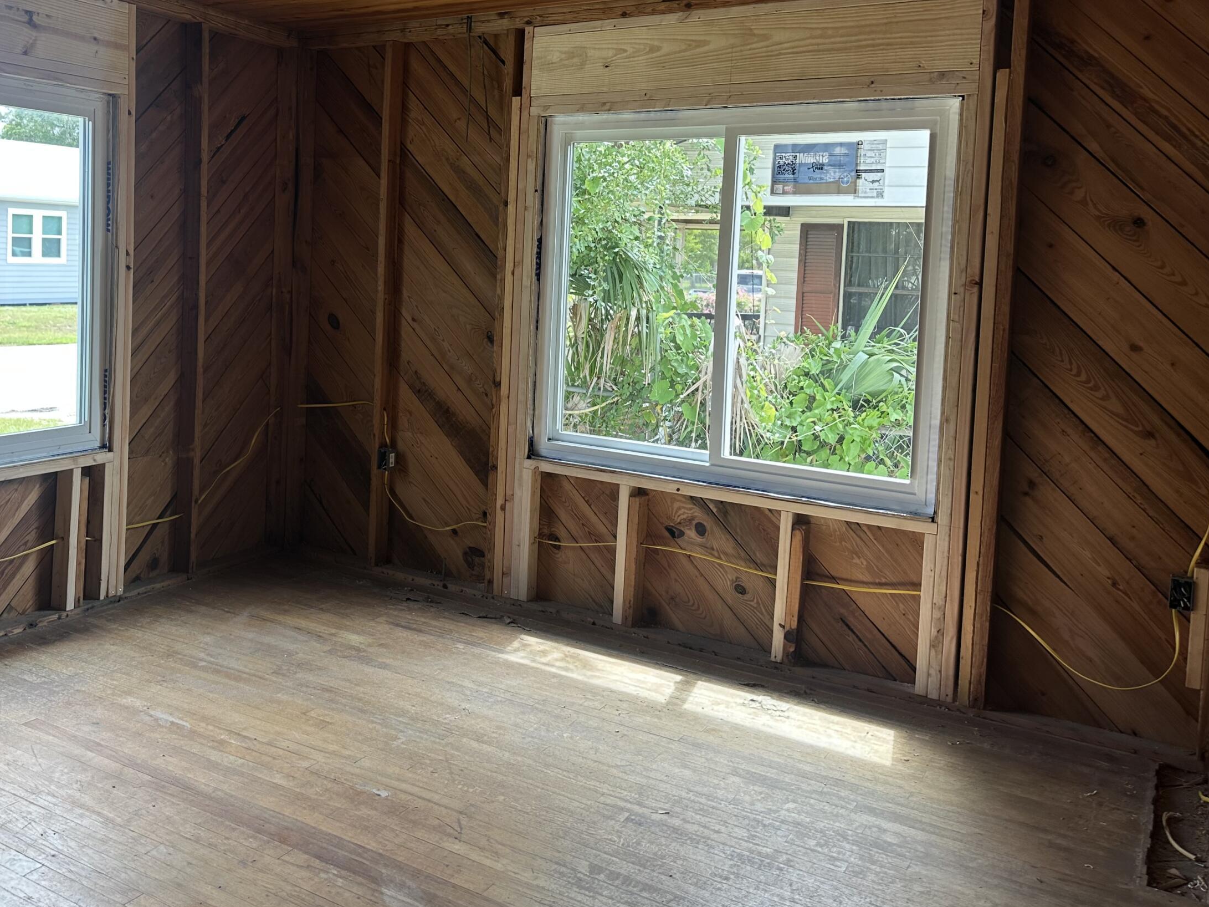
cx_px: 405
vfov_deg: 42.4
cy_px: 304
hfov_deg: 54.3
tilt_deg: -3.4
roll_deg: -2.1
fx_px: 1152
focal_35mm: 33
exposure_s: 1/131
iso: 64
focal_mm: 6.86
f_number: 1.78
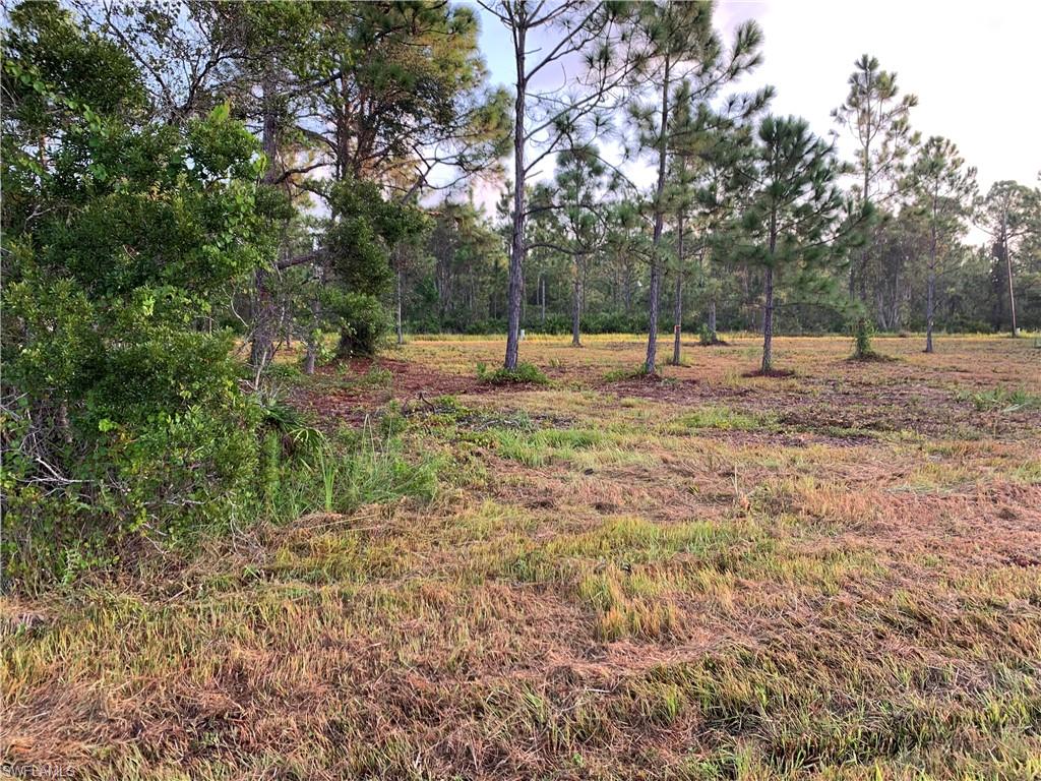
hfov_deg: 67.3
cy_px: 390
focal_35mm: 26
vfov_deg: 53.1
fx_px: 782
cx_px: 520
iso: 32
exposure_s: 1/121
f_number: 1.8
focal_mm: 4.25
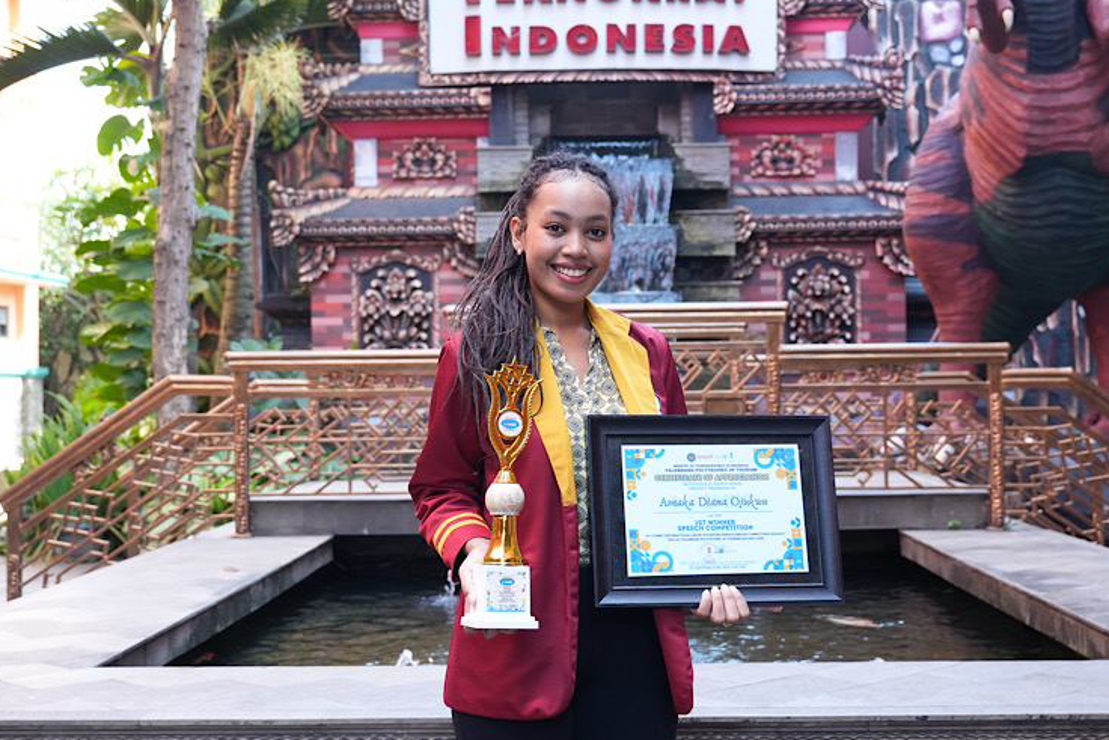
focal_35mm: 53
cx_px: 554
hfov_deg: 37.5
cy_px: 366
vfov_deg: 25.5
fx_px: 1633
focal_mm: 35
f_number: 4.5
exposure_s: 1/100
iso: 400
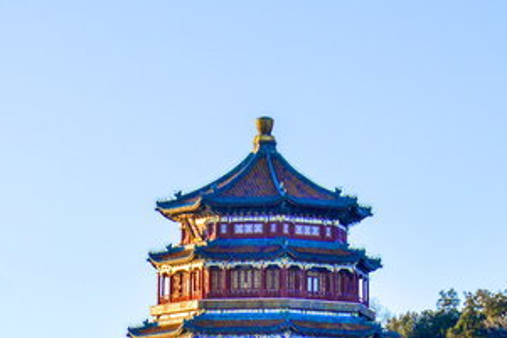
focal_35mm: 408
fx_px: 5748
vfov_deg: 3.4
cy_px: 421
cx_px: 140
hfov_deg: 5.0
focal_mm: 120
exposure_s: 1/640
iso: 400
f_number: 5.6
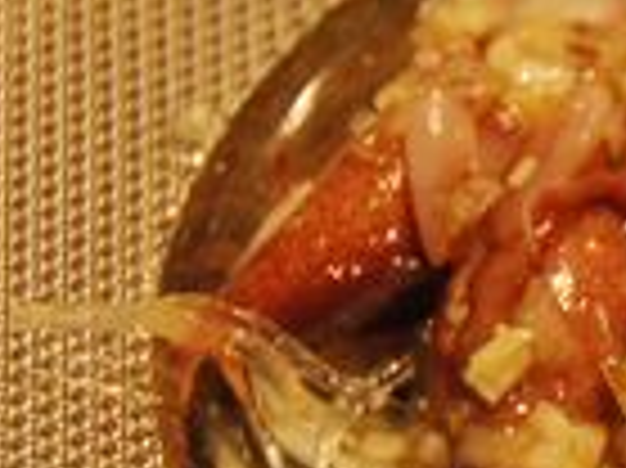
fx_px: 5059
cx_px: 1027
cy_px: 360
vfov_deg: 5.3
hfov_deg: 6.9
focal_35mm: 280
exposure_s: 1/20
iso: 1600
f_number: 5
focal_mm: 56
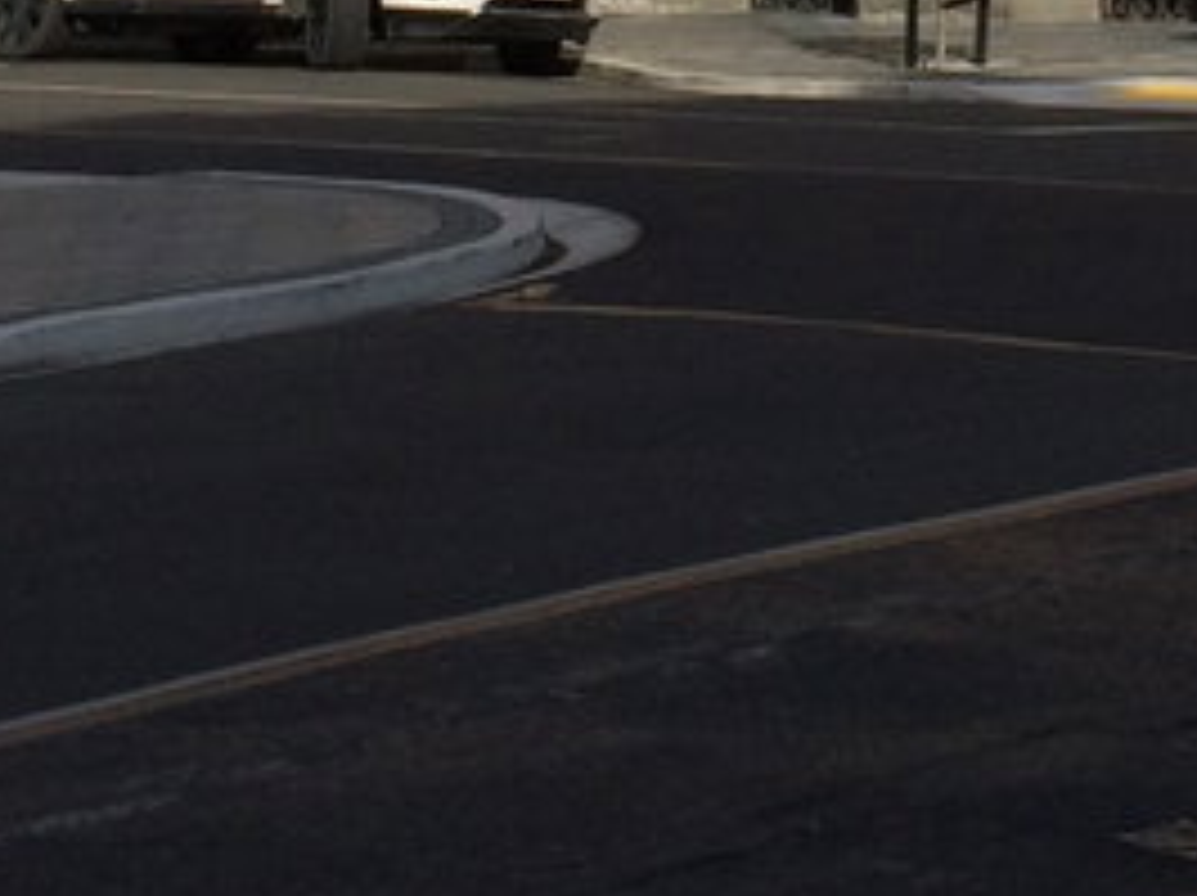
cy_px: -1022
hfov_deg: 14.9
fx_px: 4526
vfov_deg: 10.2
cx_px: 1017
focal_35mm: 131
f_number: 2.2
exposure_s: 1/2564
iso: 32
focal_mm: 4.15
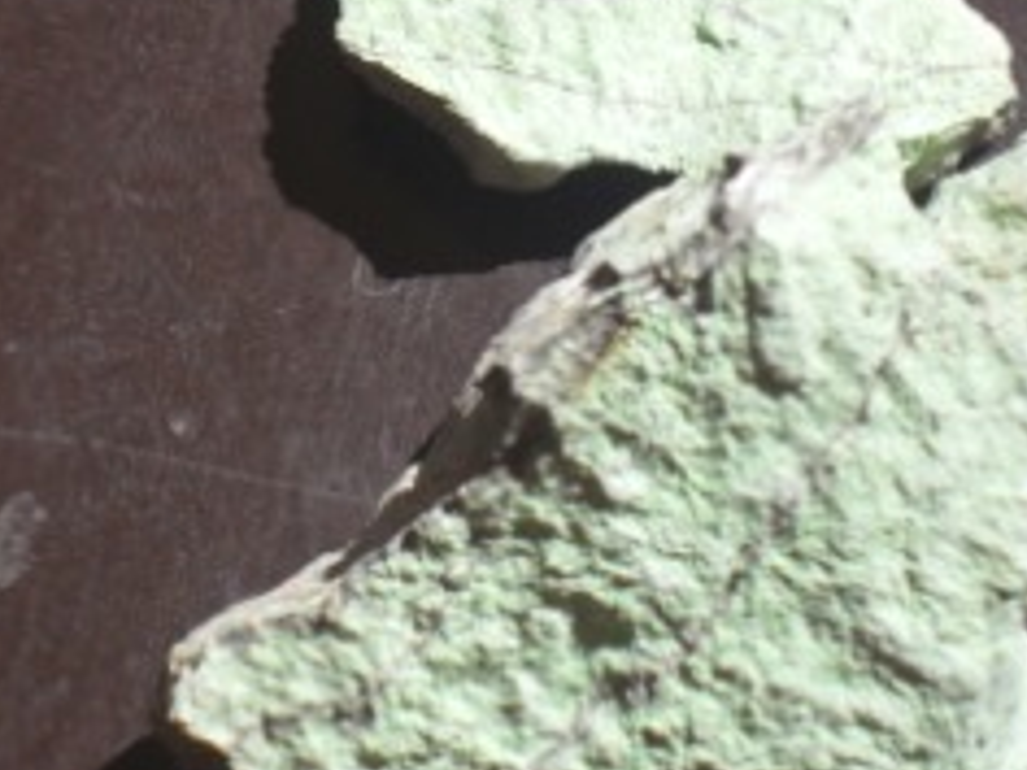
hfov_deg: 12.1
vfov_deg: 9.1
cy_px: 318
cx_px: 661
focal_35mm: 163
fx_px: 4836
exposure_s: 1/1000
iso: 100
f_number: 4.3
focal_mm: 15.4
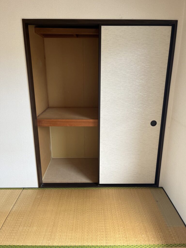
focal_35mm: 26
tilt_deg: -16.7
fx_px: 186
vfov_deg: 67.3
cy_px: 124
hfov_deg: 53.1
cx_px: 93
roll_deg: +0.8
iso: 80
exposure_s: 1/122
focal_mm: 5.1
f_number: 1.6
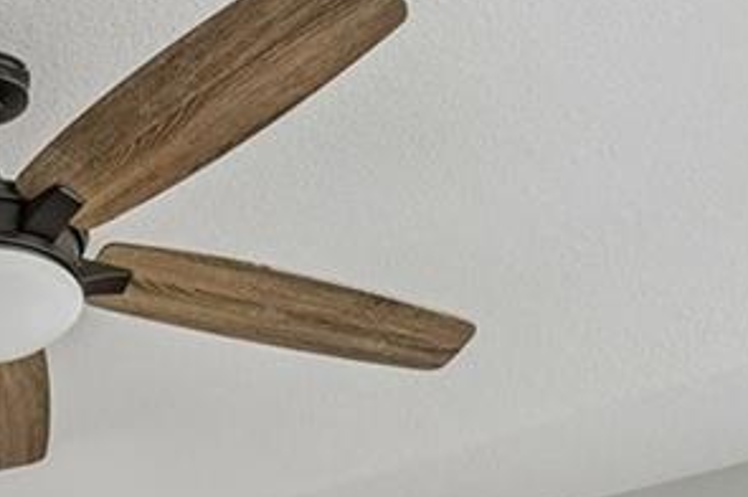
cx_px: -8
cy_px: 1009
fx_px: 1577
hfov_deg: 25.3
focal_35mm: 76
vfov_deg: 14.6
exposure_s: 1/15
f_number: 10
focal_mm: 14
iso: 400
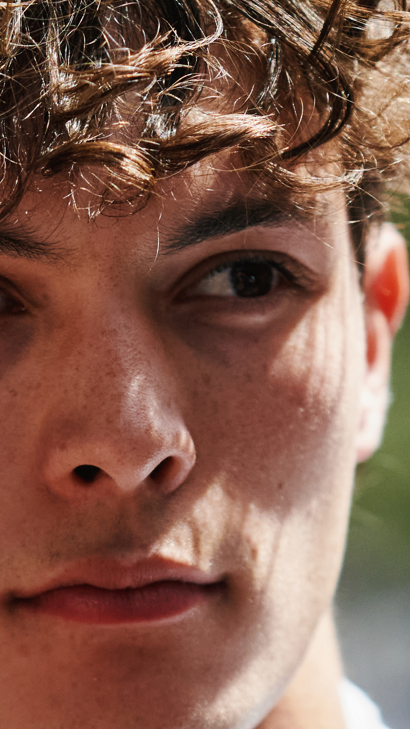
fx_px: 7751
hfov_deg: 3.0
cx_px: -613
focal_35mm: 401
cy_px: 671
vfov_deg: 5.4
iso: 400
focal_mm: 85
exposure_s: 1/5000
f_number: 2.2
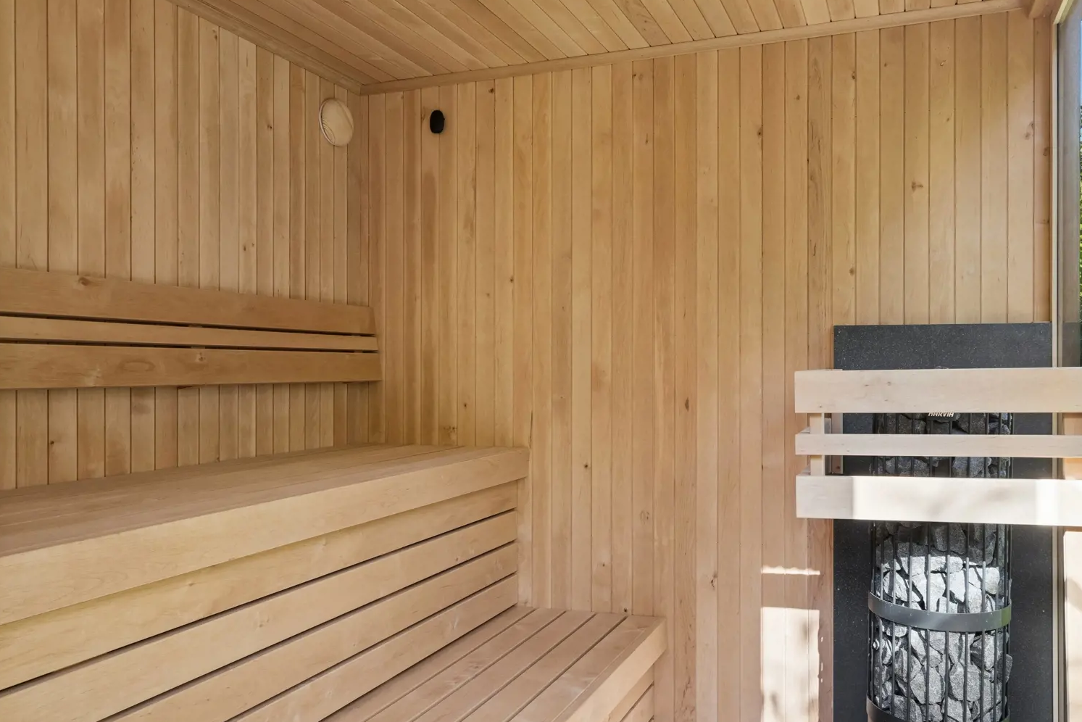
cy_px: 384
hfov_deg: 66.6
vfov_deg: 47.9
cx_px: 657
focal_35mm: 27
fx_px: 812
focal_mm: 21
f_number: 8
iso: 800
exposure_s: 1/80
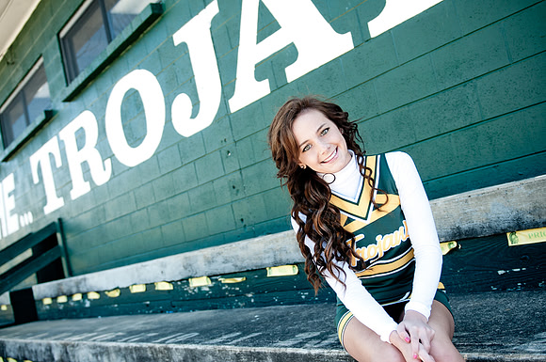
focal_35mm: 40
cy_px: 181
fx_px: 613
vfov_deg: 32.9
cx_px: 273
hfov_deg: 48.0
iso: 200
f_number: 2.8
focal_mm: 27
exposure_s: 1/400
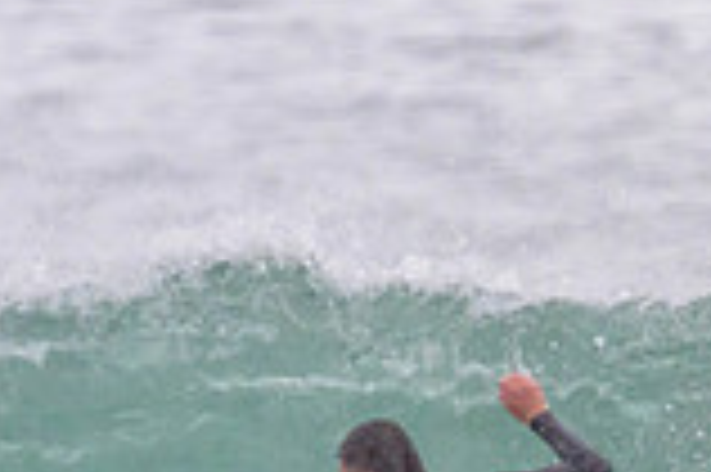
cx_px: 284
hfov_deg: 0.7
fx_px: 58083
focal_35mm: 2944
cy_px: 627
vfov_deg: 0.5
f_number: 11
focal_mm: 800
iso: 1400
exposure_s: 1/2000
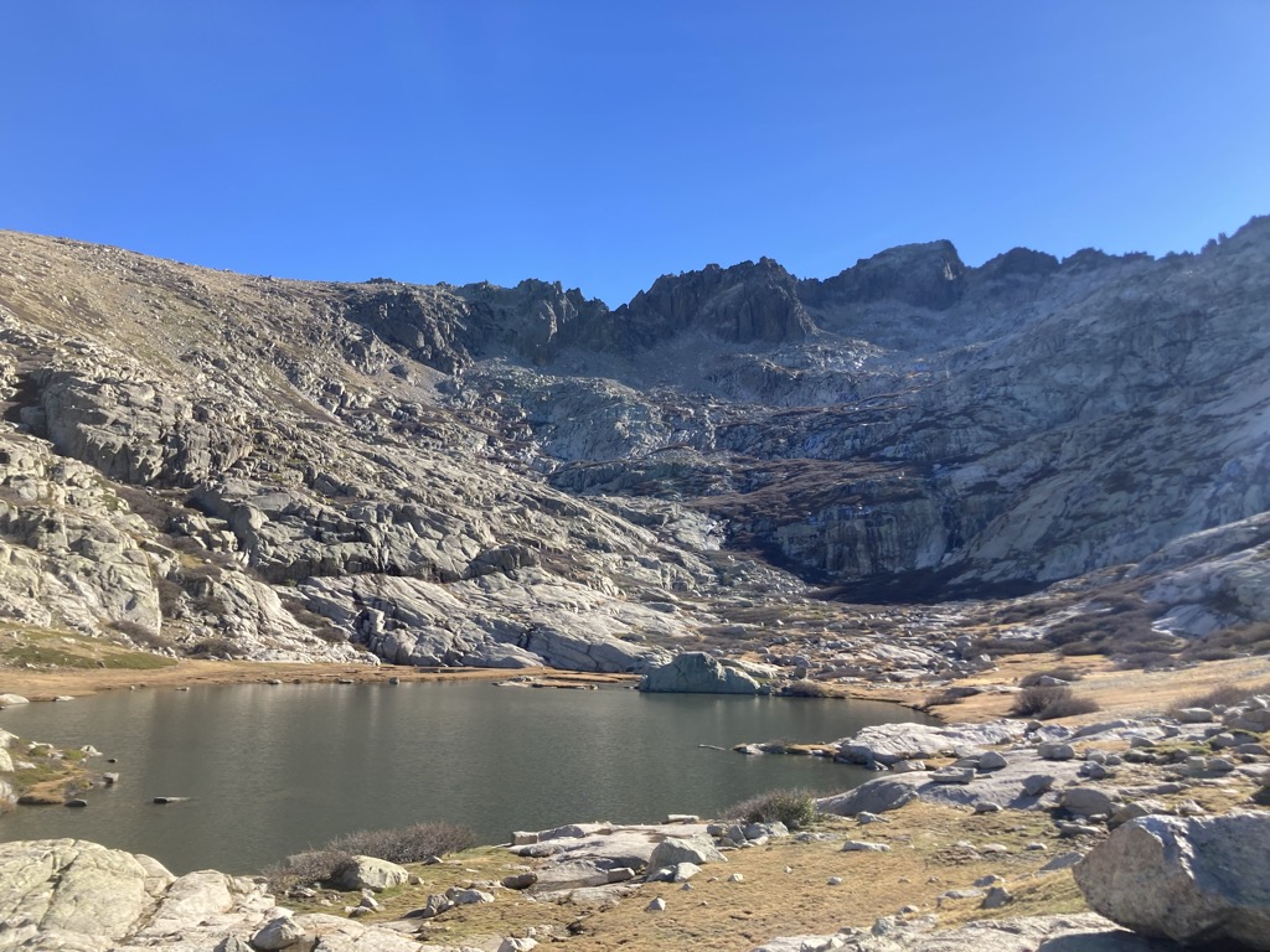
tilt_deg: +8.6
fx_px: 1027
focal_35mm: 28
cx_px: 635
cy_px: 476
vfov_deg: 49.7
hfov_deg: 63.4
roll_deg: -1.3
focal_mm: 3.99
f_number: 1.8
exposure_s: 1/1043
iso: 20
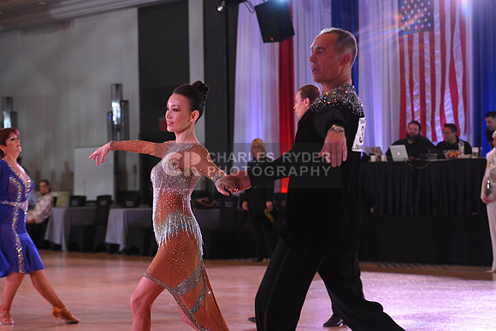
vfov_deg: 11.8
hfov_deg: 17.6
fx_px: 1599
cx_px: 248
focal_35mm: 116
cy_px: 166
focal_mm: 116
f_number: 5
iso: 1600
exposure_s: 1/250
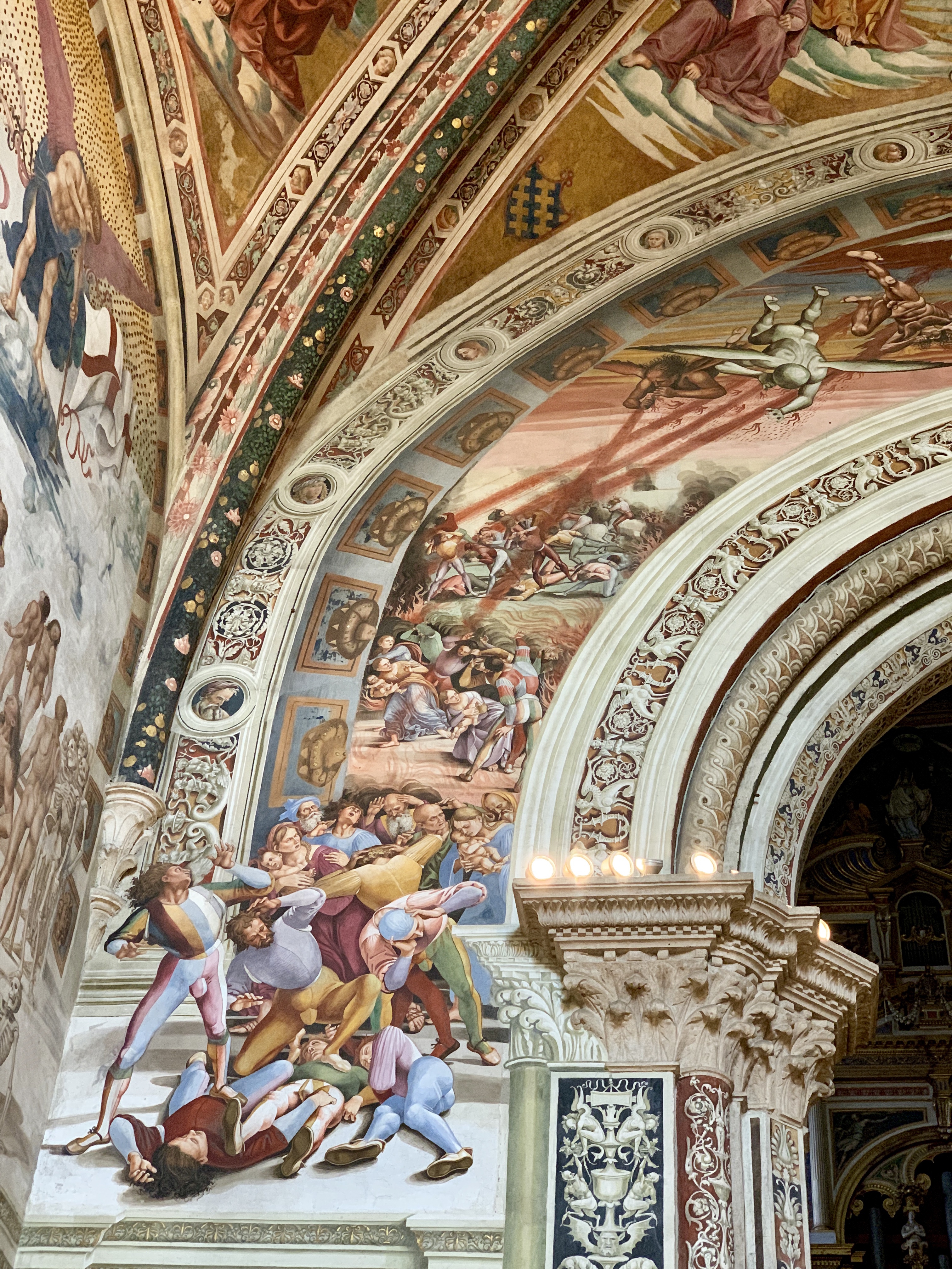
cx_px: 476
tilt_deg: +43.4
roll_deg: -5.1
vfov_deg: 36.8
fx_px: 1907
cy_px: 634
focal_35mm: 52
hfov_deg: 28.0
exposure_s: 1/50
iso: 200
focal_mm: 6
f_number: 2.4
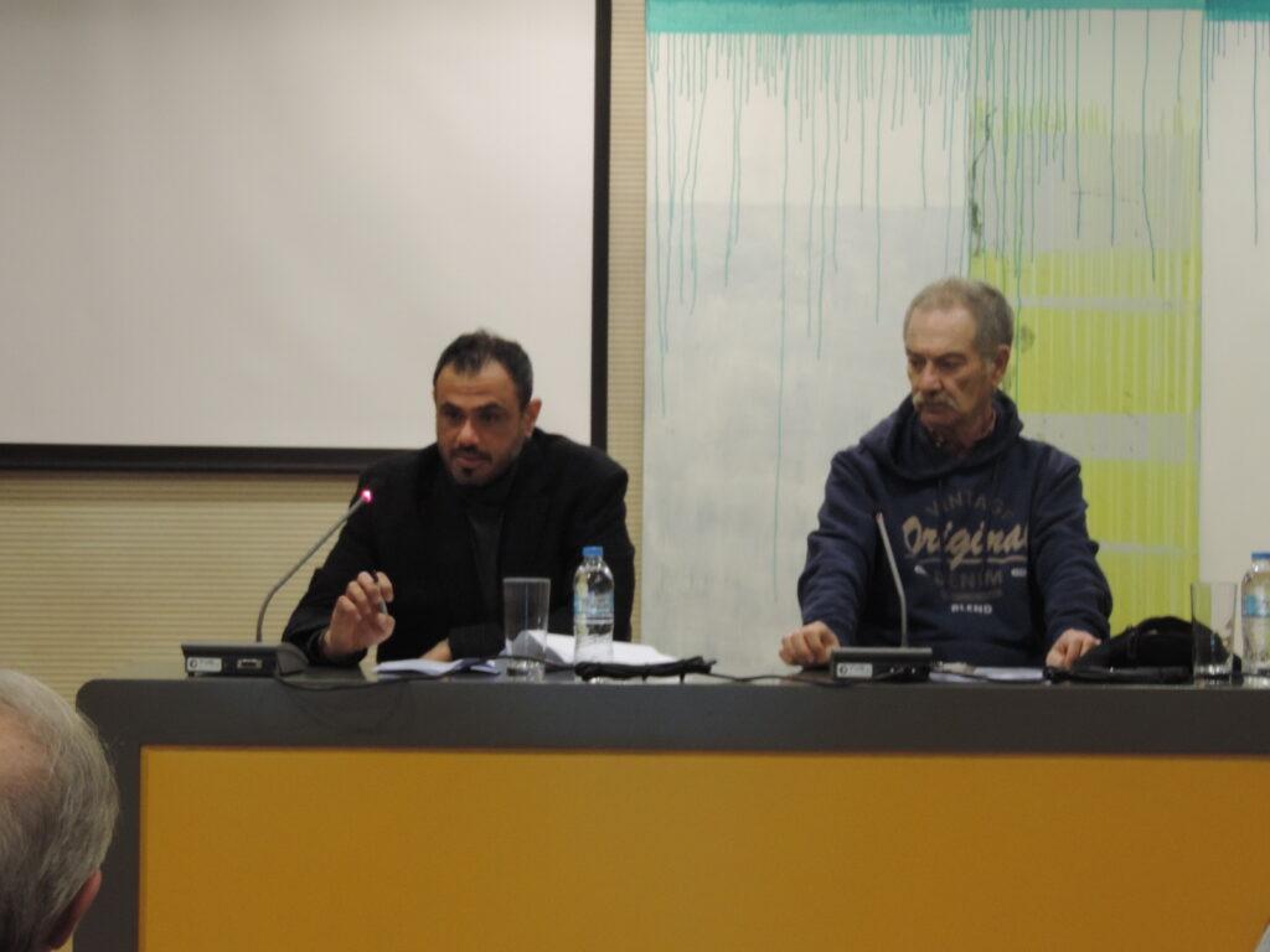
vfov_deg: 14.1
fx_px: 3852
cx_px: 635
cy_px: 476
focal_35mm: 105
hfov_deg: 18.7
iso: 560
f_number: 4.2
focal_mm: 18.7
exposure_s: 1/25
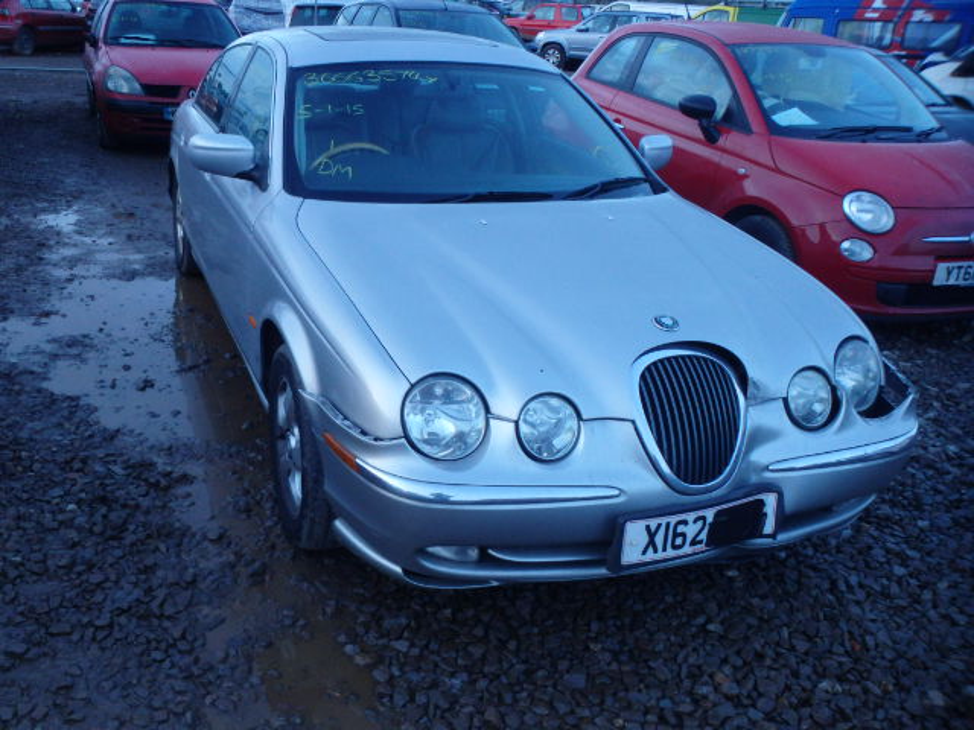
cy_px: 365
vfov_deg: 41.8
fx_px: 957
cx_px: 487
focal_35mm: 34
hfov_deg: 54.0
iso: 500
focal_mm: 6.1
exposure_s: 1/30
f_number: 4.4
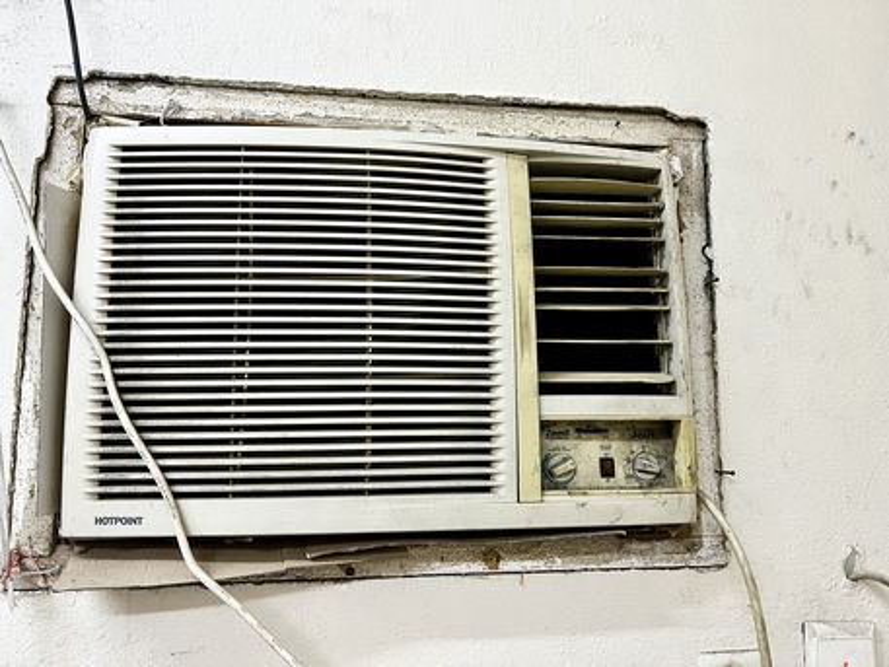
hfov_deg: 67.3
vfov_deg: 53.1
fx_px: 668
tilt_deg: +5.8
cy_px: 334
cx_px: 444
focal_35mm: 26
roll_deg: +0.0
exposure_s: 1/60
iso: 200
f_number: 1.5
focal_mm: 5.7
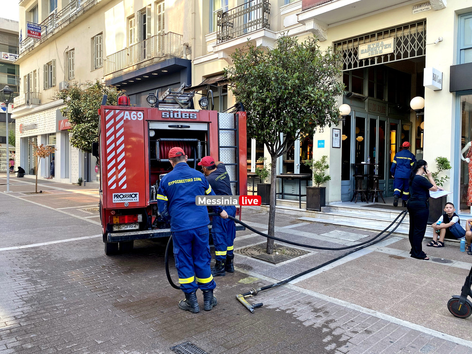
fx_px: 354
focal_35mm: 26
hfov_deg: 67.3
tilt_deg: -0.6
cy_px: 177
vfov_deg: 53.1
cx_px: 236
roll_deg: -1.0
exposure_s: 1/199
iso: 32
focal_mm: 4.25
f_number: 1.8
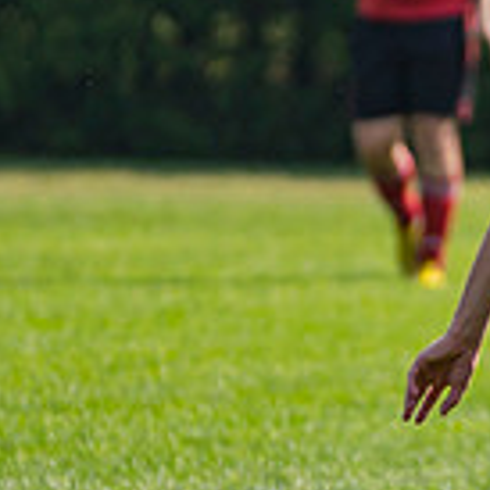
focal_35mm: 1317
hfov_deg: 1.3
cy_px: 262
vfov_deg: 1.3
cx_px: 921
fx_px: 21092
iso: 400
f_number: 2.8
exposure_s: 1/4000
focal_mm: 200
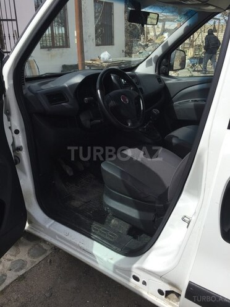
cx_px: 115
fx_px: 257
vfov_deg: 61.7
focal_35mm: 29
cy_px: 154
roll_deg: +1.0
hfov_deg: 48.2
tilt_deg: -22.8
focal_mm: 4.15
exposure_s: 1/1721
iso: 32
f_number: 2.2
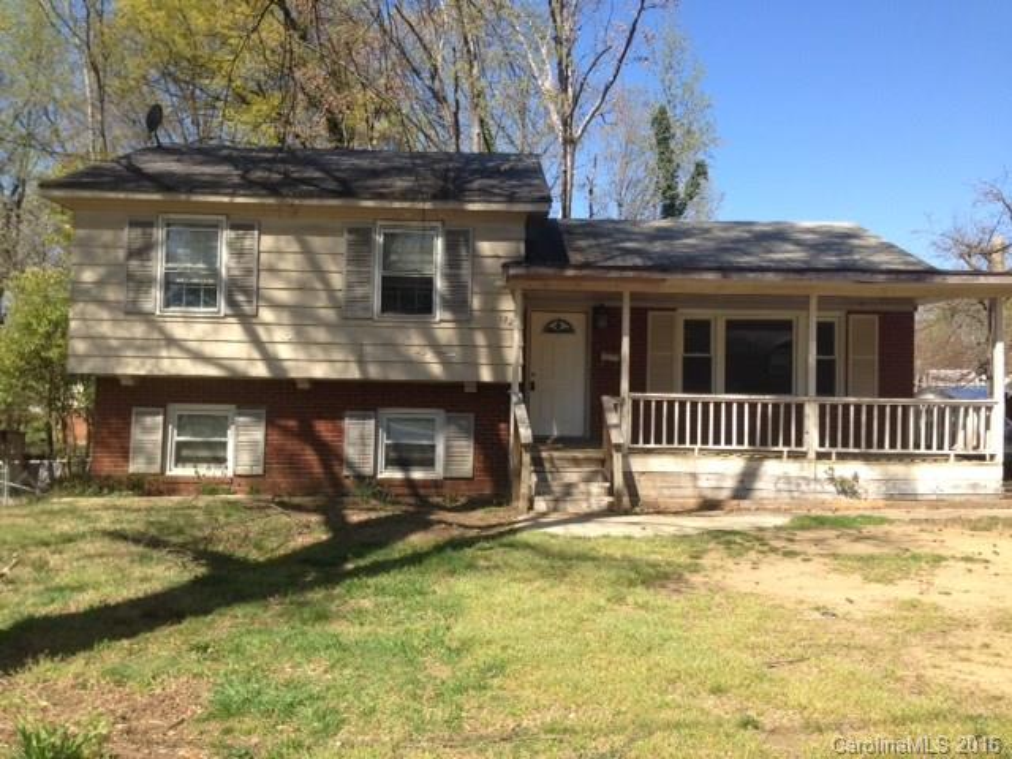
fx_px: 965
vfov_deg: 42.9
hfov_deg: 55.4
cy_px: 380
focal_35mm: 33
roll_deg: +0.0
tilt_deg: +4.2
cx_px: 506
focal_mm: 4.12
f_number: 2.4
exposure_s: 1/861
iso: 50
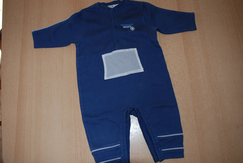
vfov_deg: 40.1
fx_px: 223
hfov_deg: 57.2
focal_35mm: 33
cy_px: 82
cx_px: 122
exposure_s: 1/60
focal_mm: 22
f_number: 3.8
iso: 200
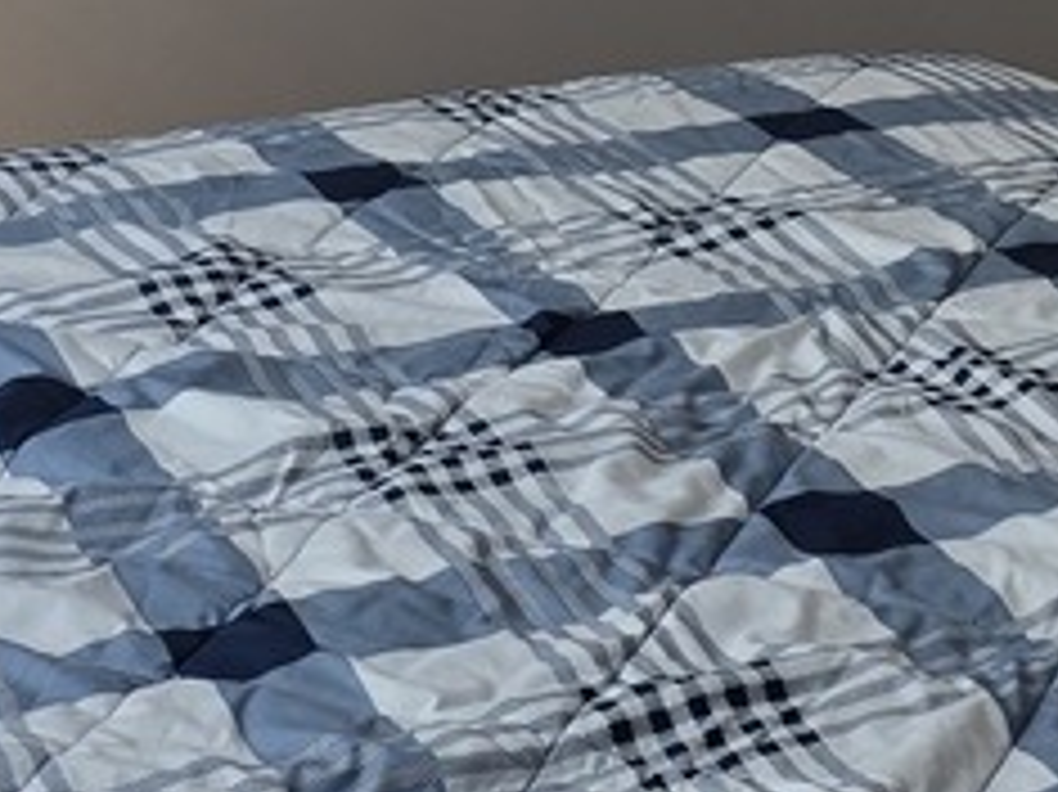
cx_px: 1315
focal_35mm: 141
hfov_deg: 13.6
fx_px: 4307
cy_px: -796
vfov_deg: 9.8
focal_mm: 6.3
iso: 32
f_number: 1.7
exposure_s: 1/120
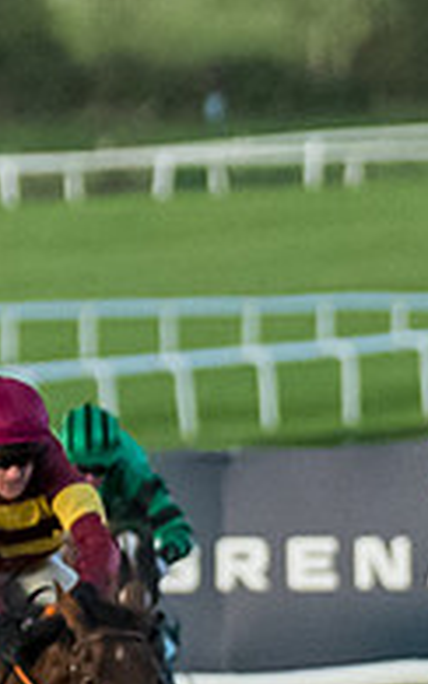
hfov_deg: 0.7
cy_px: 726
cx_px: 1151
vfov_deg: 1.0
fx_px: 37485
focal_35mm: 2010
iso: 4000
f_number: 4
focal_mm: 240
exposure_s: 1/2500
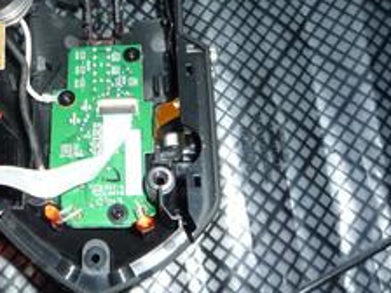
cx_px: 78
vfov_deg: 28.9
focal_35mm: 50
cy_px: 91
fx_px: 565
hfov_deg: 36.9
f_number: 4
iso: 100
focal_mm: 5.2
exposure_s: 1/30
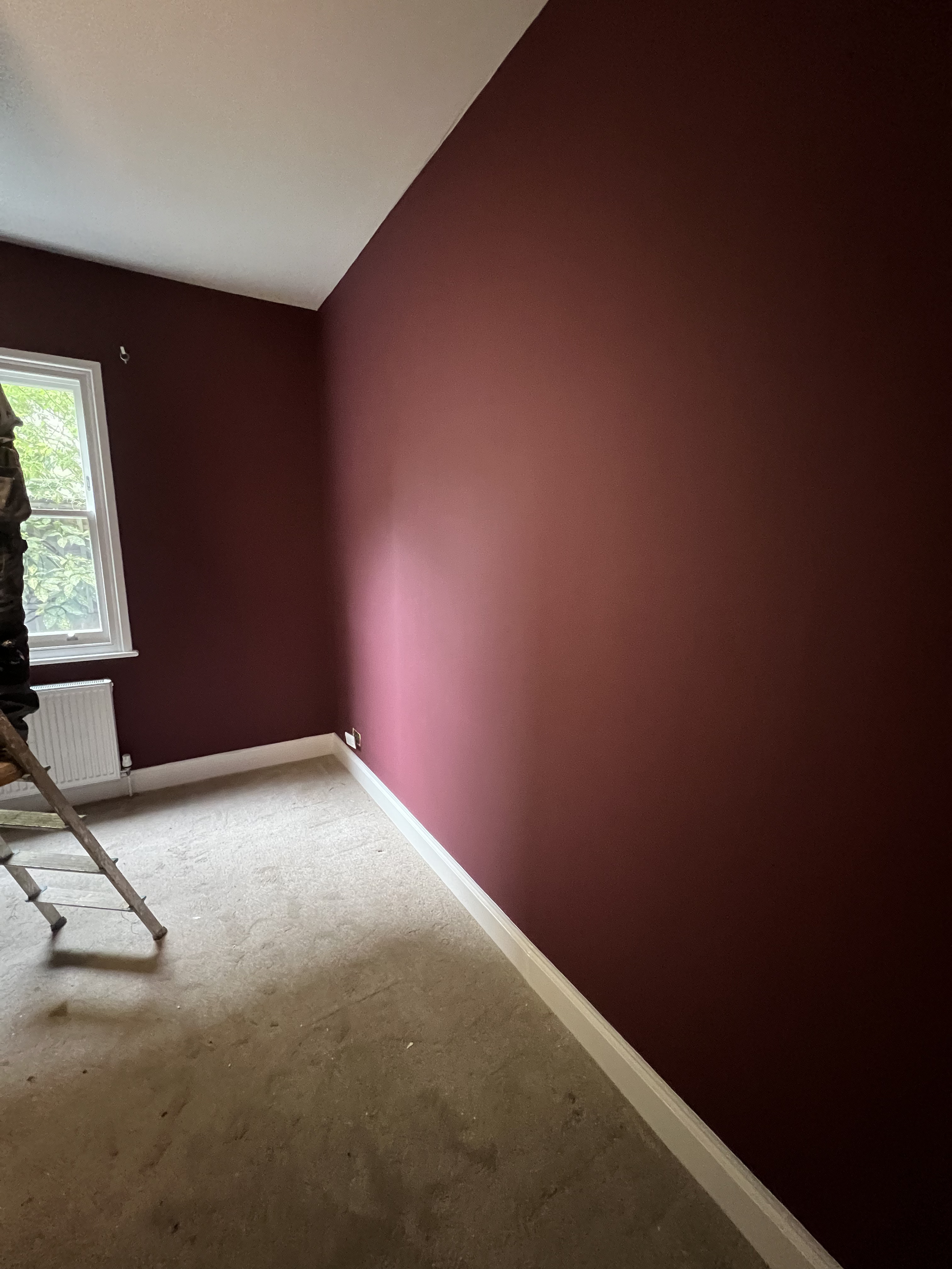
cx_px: 476
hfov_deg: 89.9
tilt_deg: -9.4
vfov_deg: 106.2
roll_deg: -0.9
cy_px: 634
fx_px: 477
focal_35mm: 13
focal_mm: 1.57
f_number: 1.8
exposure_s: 1/34
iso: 800
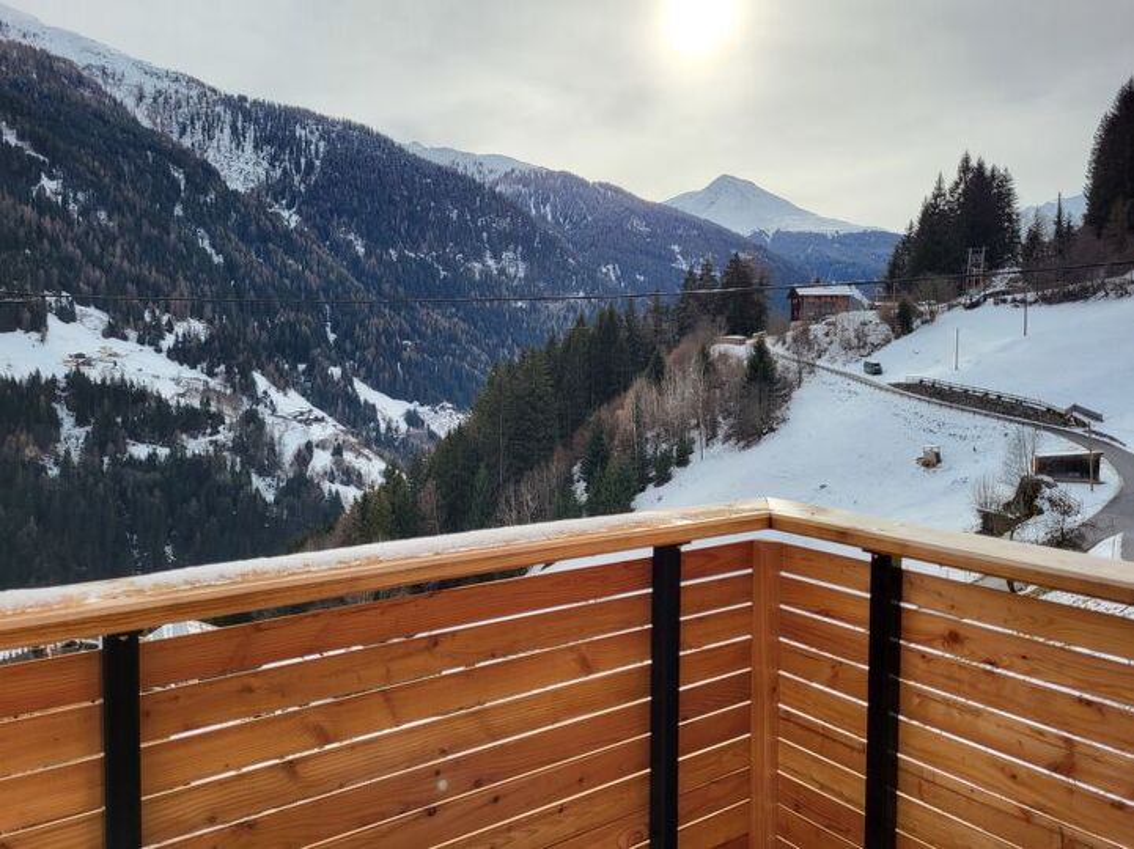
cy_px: 424
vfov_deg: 53.0
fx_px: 851
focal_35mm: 26
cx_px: 567
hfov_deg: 67.3
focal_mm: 5.4
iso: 40
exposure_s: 1/1951
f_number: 1.8
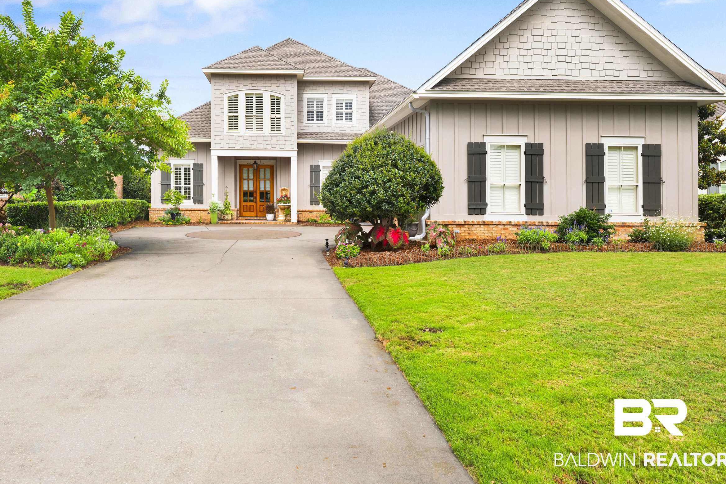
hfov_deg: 78.6
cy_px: 185
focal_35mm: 22
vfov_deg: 57.3
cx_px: 293
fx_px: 437
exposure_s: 1/250
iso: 400
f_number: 11
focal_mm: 16.5
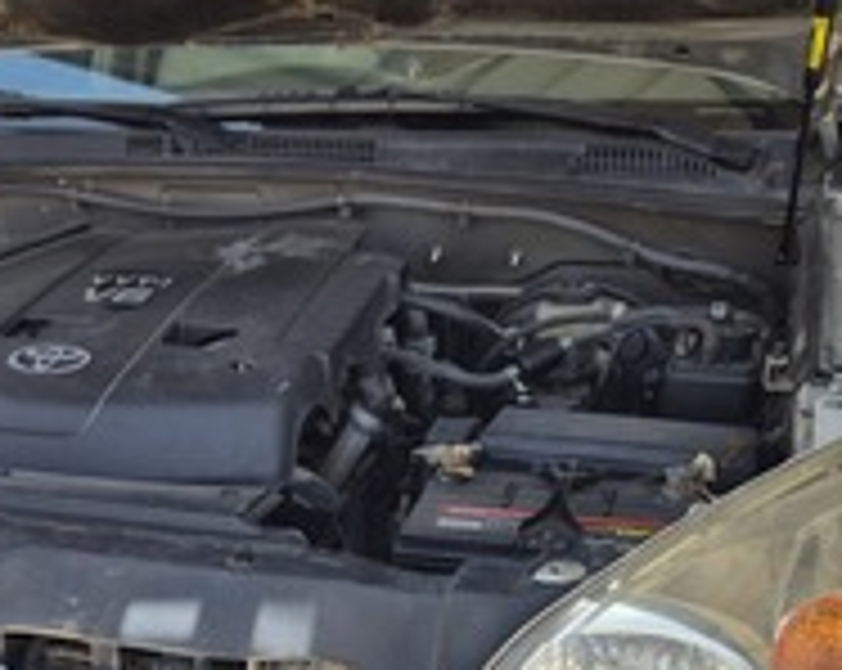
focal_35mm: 55
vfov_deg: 26.1
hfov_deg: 33.7
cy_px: 677
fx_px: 1368
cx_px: 241
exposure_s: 1/1104
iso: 25
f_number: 1.8
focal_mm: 5.4
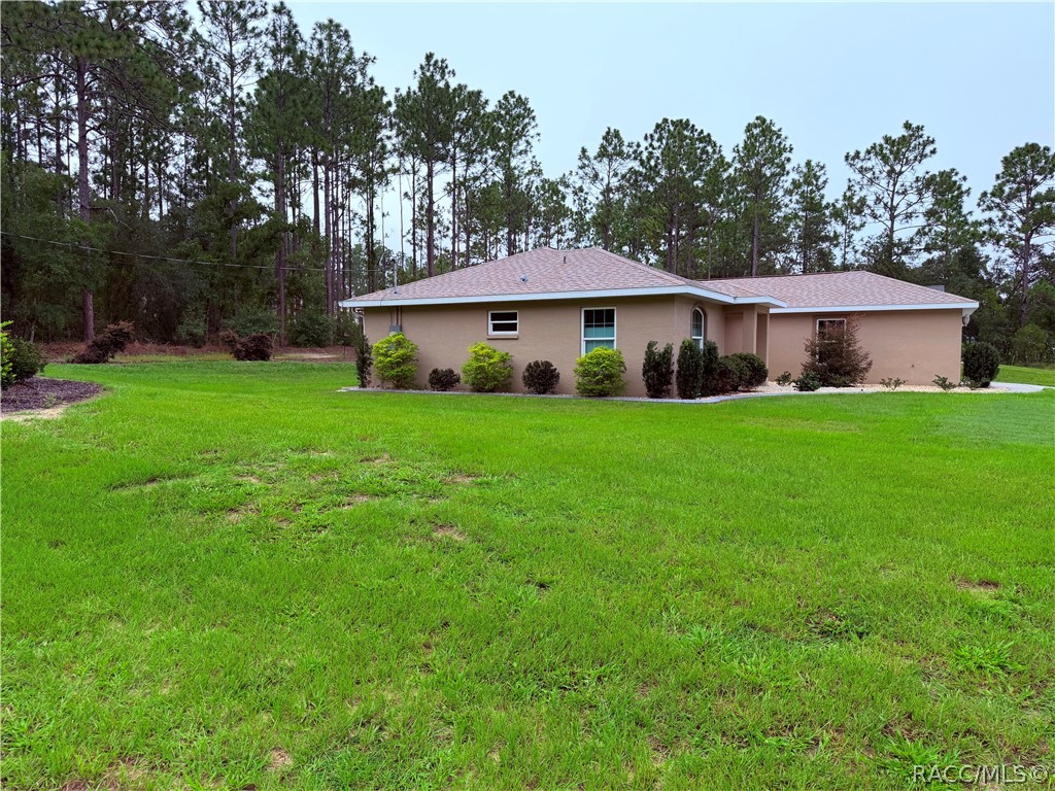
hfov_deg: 71.6
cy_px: 396
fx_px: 731
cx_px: 528
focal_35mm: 24
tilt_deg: -3.2
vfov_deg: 56.8
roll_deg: +0.0
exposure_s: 1/1618
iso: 100
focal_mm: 6.76
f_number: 1.78
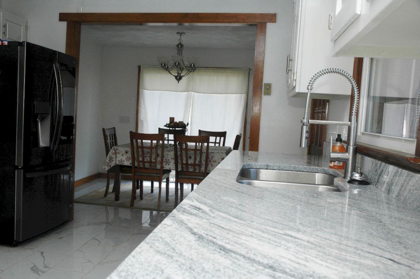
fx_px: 420
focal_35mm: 36
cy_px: 140
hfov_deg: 53.2
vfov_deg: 36.8
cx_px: 210
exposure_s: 1/80
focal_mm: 24
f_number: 8
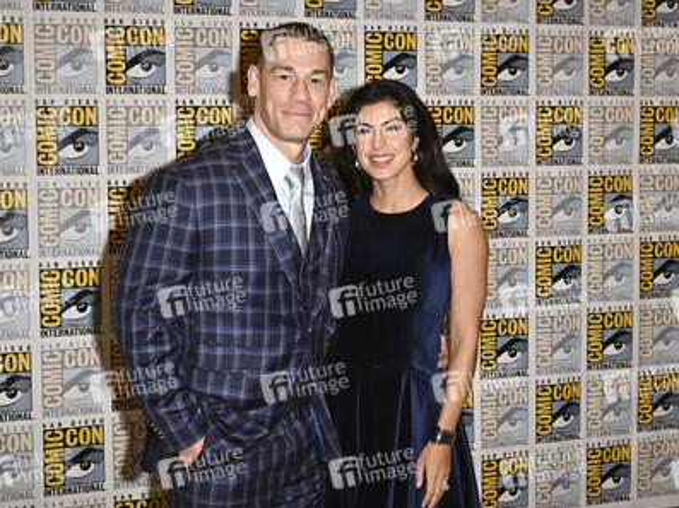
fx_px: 1156
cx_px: 328
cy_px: 255
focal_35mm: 59
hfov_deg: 32.7
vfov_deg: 24.8
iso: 2500
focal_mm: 54
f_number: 5.6
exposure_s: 1/250
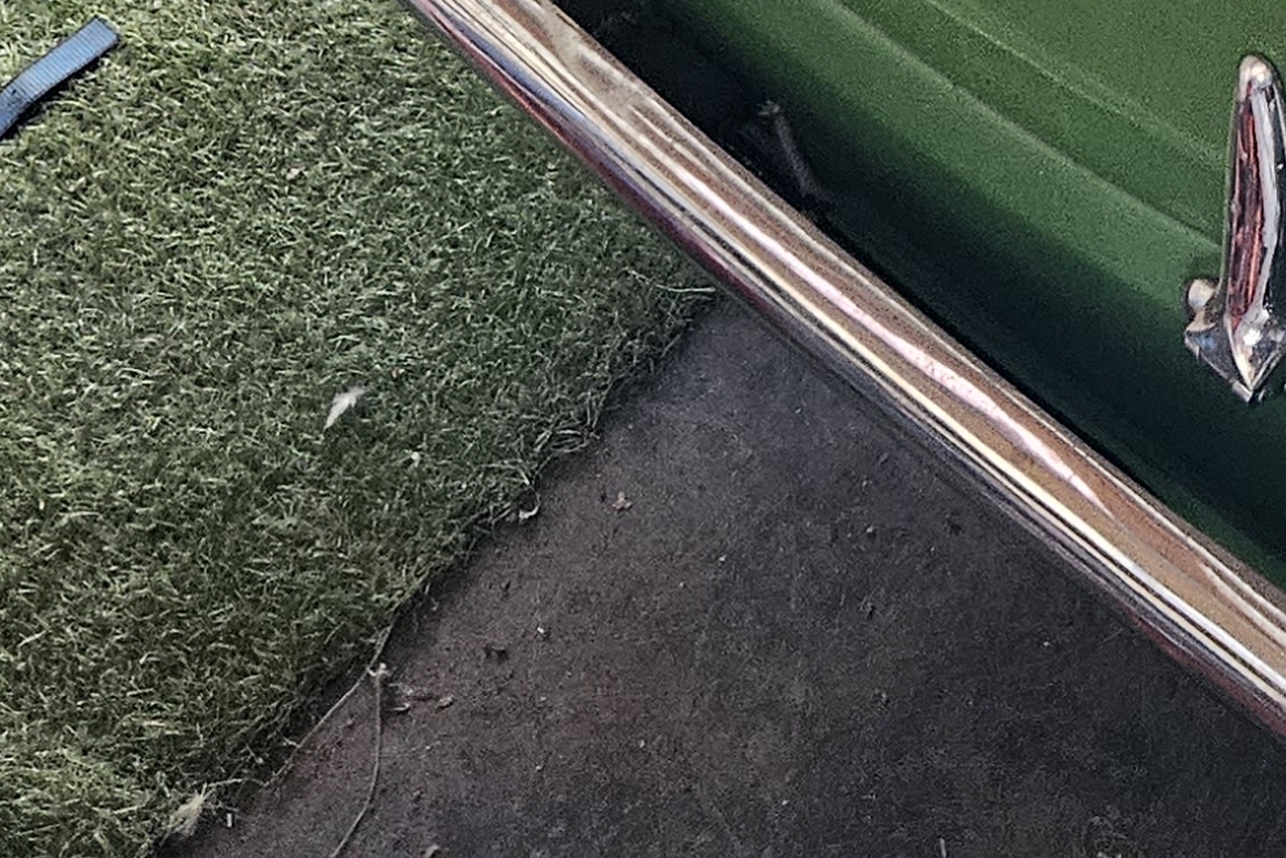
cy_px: -828
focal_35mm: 98
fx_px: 3501
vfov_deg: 12.4
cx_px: 1526
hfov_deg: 19.6
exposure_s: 1/100
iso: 500
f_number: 1.8
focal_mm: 5.4
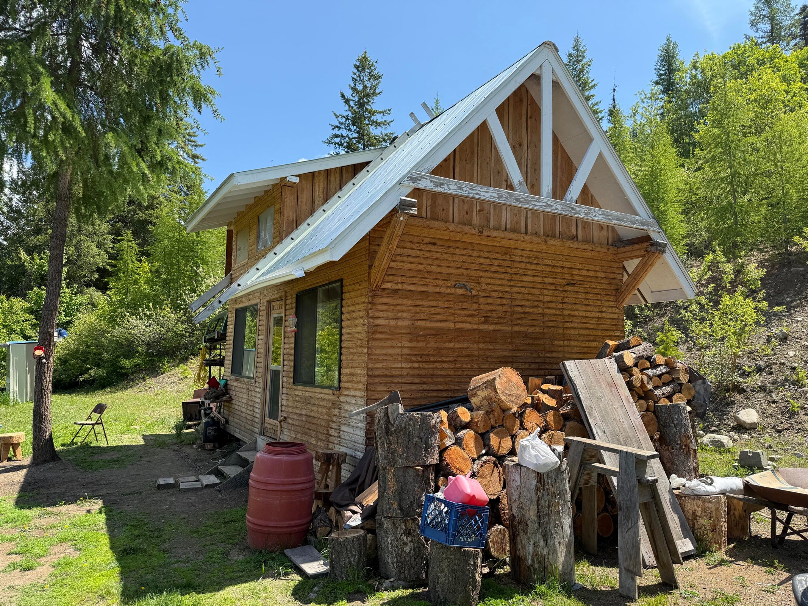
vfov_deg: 56.8
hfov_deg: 71.6
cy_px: 303
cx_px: 404
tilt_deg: +6.2
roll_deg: -0.3
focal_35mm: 24
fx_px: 560
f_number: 1.78
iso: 80
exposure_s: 1/1949
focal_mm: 6.76
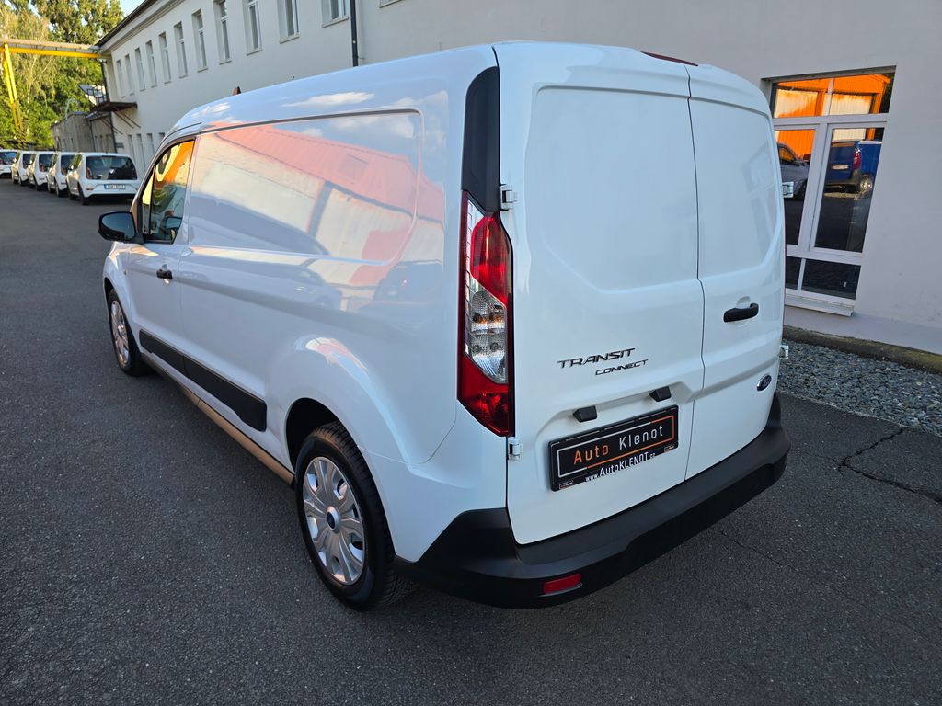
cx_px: 471
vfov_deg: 58.9
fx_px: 626
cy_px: 353
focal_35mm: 23
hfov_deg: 73.9
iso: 12
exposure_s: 1/180
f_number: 1.7
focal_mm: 6.3
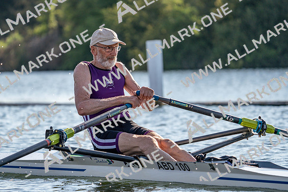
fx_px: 2144
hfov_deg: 7.7
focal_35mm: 268
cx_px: 144
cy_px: 96
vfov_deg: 5.1
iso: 250
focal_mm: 268
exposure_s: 1/1600
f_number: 5.6
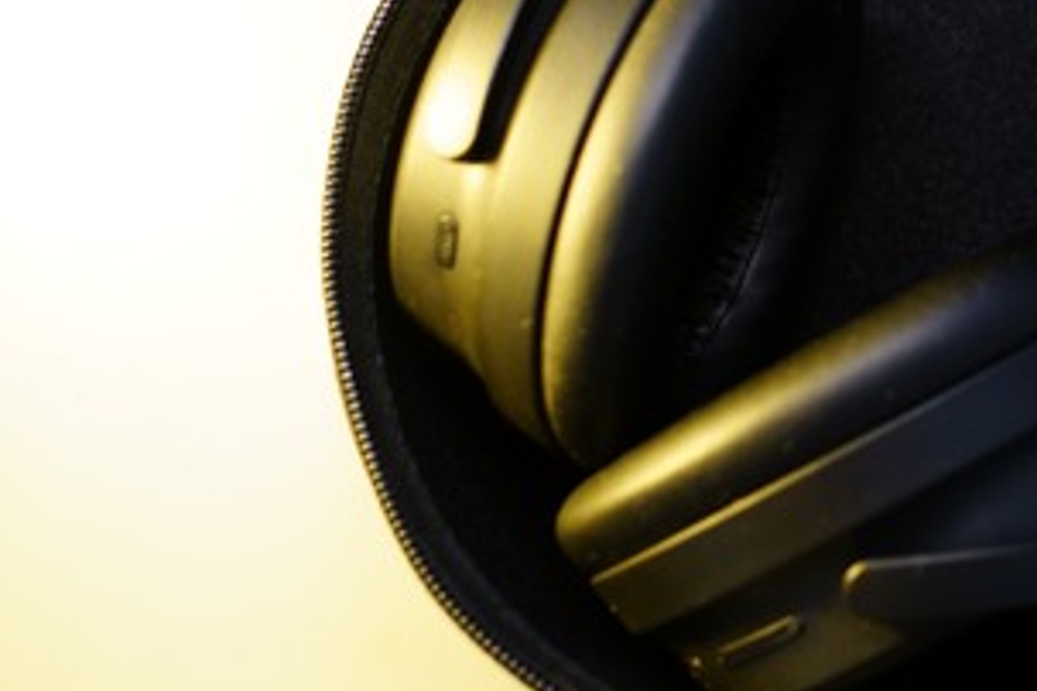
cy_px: -14
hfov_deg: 21.1
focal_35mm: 90
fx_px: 2592
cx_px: 1246
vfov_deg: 14.9
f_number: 2.5
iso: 400
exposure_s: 1/40
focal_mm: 35
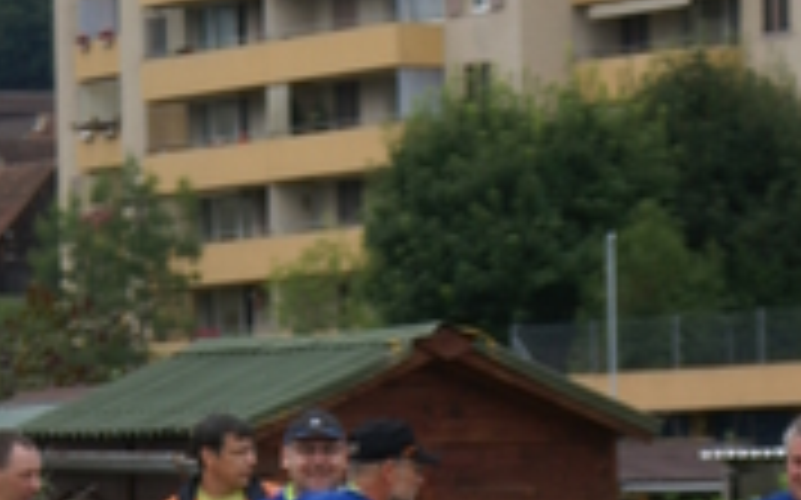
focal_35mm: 324
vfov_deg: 4.0
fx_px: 7068
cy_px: 851
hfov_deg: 6.5
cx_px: 198
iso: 100
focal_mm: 70
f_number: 6.3
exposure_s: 1/250
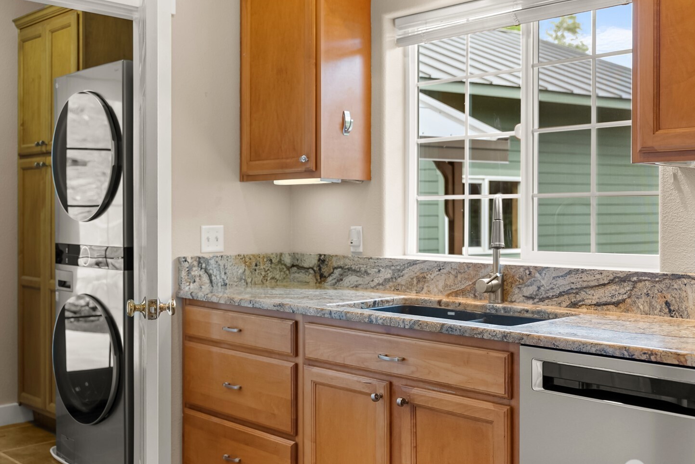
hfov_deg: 48.4
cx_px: 331
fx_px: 772
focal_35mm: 40
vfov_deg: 33.4
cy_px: 217
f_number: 3.2
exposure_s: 1/15
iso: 400
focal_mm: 34
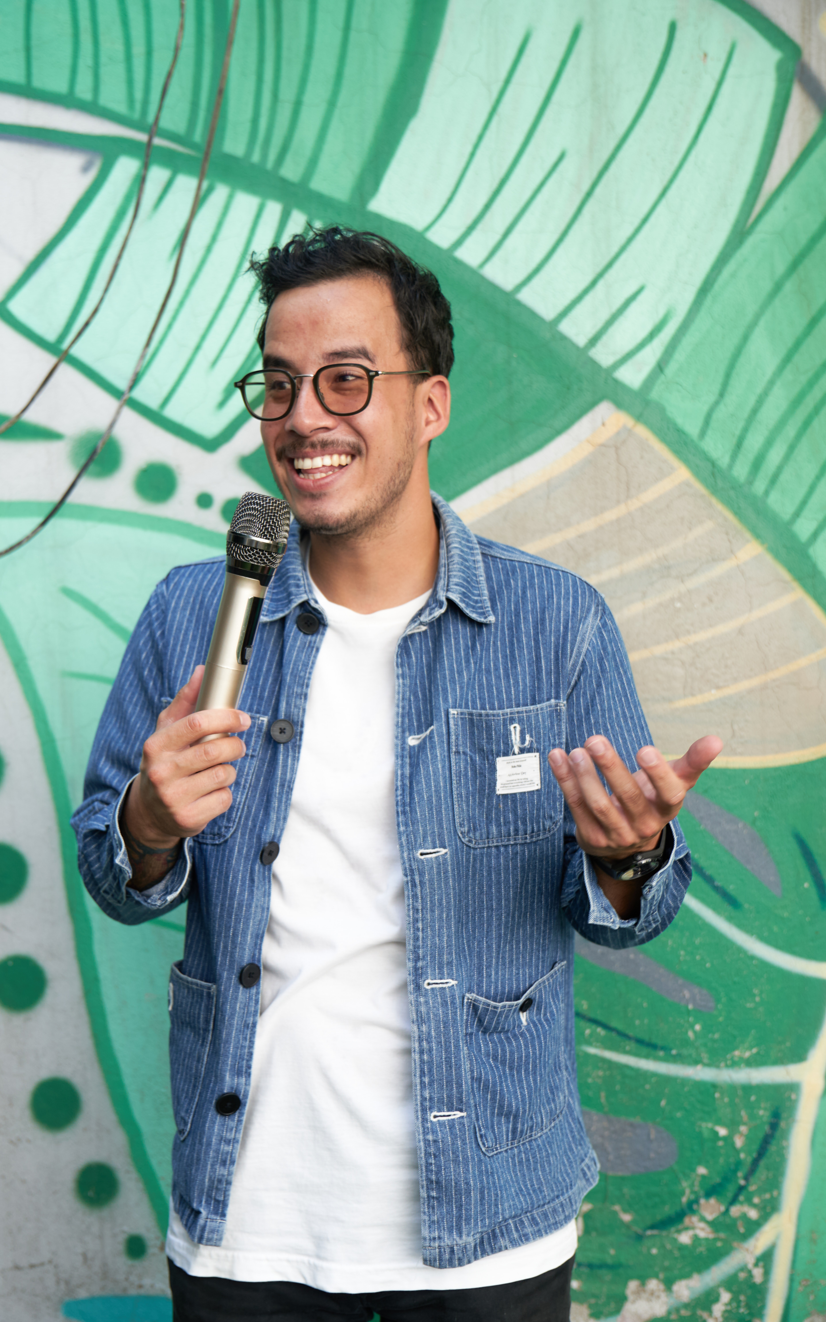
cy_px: 661
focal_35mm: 45
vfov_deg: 44.8
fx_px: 1603
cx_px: 386
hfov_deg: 28.9
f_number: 2.8
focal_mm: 29
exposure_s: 1/250
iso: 125
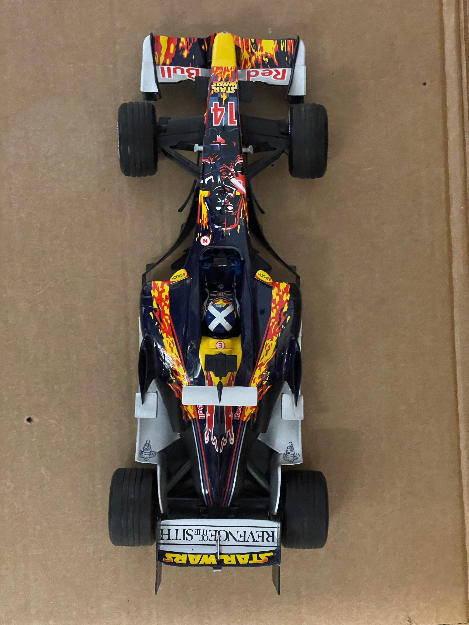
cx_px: 234
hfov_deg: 28.0
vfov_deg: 36.8
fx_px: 939
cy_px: 312
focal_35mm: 52
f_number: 2
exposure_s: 1/25
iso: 800
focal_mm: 6
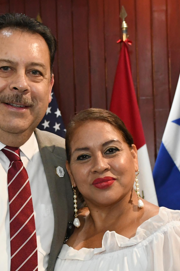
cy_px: 203
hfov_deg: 11.6
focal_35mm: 118
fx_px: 885
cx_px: 31
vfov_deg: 17.3
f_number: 5.6
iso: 3200
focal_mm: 32
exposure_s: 1/100
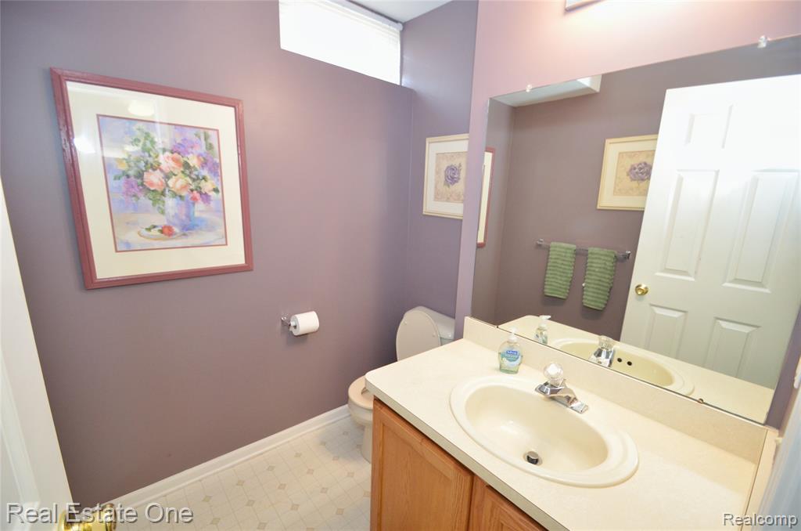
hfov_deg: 100.5
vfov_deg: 77.1
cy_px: 266
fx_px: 333
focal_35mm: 15
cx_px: 400
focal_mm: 10
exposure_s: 1/60
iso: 1250
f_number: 4
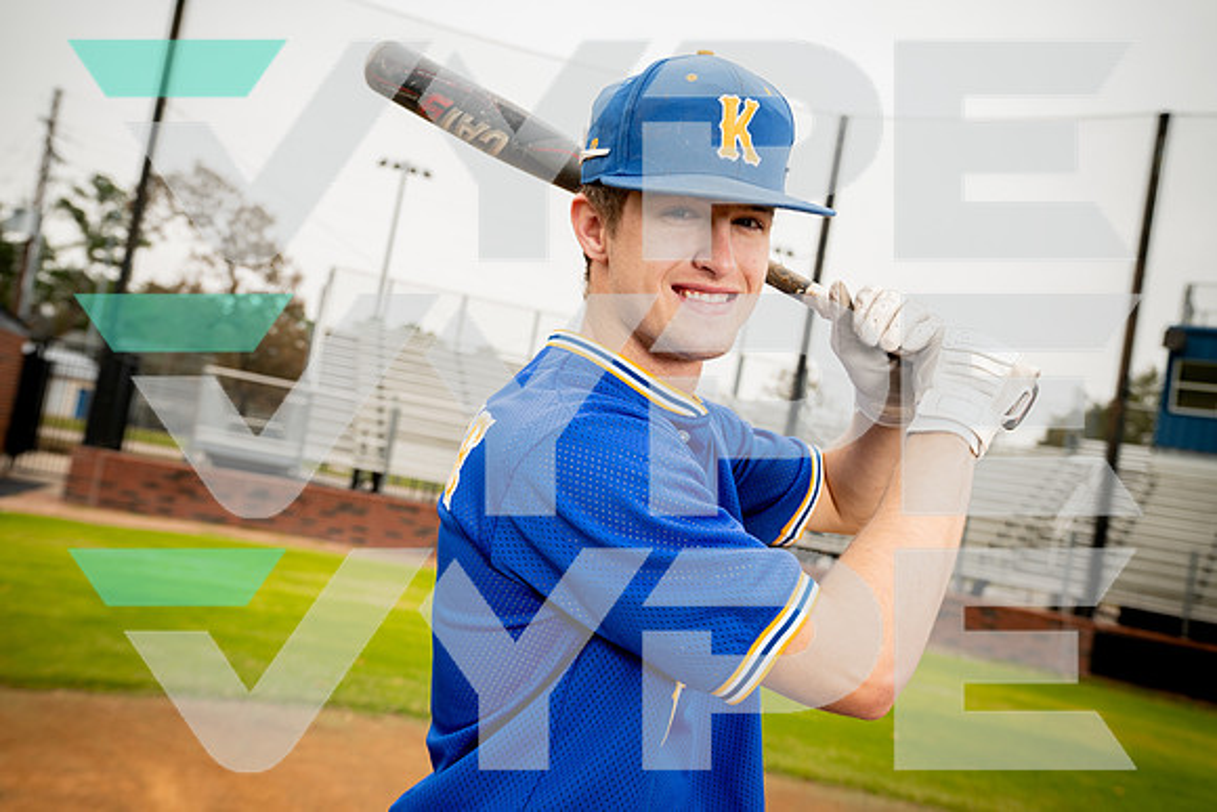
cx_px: 608
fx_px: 1183
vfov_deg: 37.9
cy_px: 406
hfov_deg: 54.4
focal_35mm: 35
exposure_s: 1/250
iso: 200
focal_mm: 35
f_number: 5
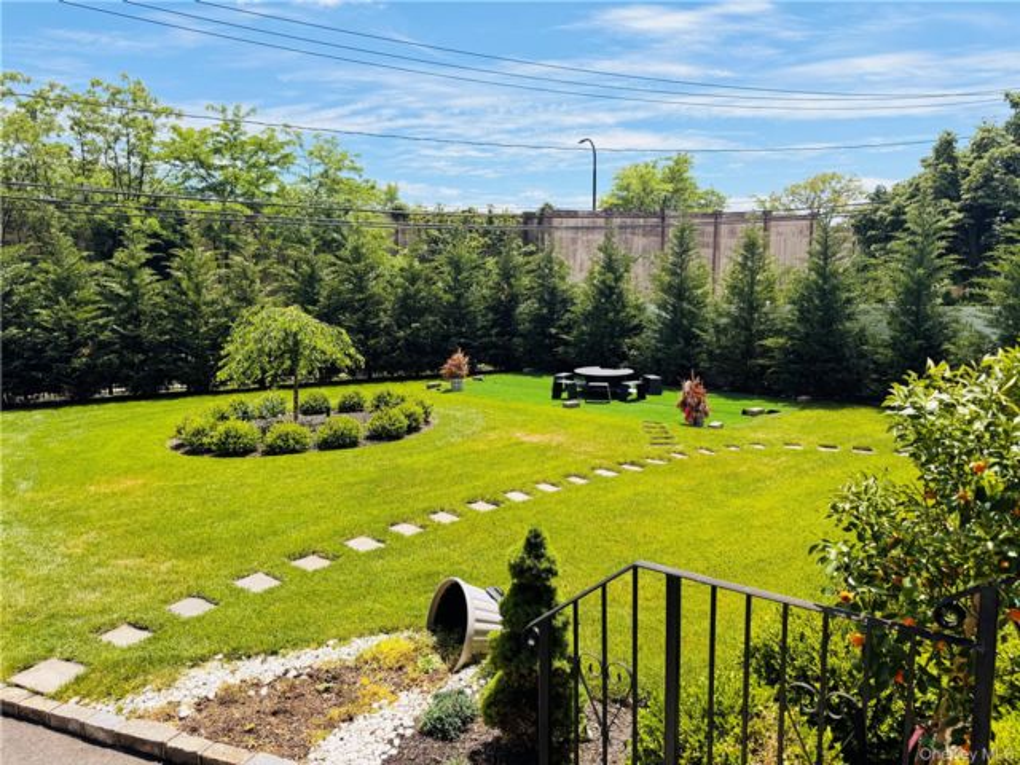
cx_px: 510
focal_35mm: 24
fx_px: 707
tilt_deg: -6.2
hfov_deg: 71.6
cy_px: 382
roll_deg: +1.1
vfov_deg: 56.8
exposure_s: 1/3953
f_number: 1.78
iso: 80
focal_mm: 6.76
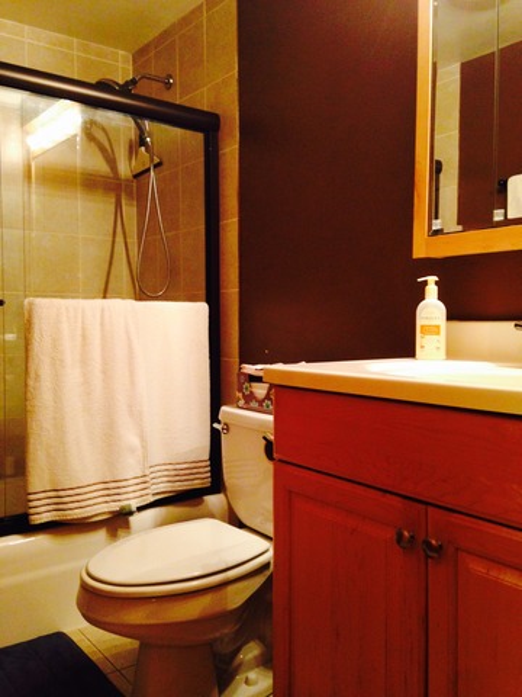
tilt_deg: +0.1
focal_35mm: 33
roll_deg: +0.4
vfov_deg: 55.4
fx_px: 664
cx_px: 261
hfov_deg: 42.9
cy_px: 348
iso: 250
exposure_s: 1/20
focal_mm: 4.12
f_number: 2.4
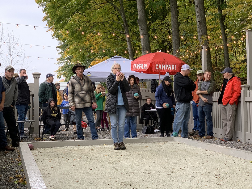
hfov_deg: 36.8
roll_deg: +0.5
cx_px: 126
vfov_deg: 28.0
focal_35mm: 52
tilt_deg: +0.6
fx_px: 379
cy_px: 94
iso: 125
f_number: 2.4
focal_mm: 6
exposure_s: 1/120
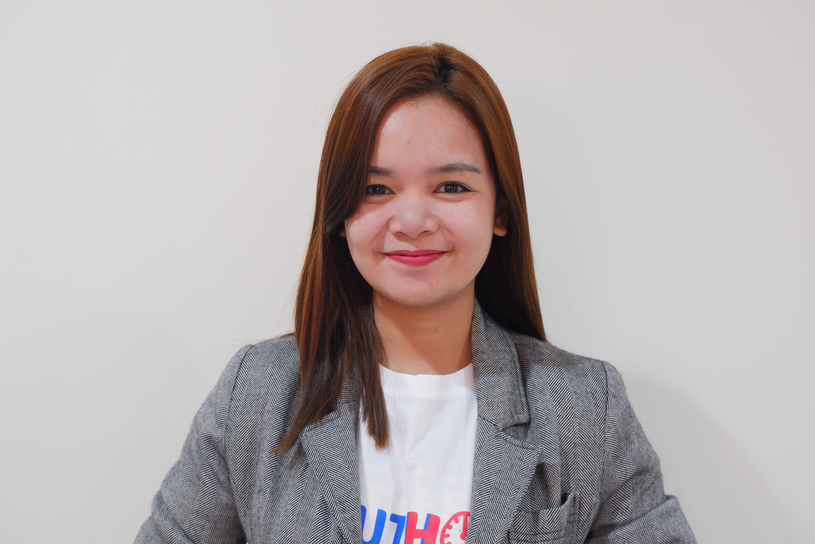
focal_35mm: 53
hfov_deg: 37.5
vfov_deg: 25.5
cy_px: 272
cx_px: 408
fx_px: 1200
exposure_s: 1/18
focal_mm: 35.3
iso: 1250
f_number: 5
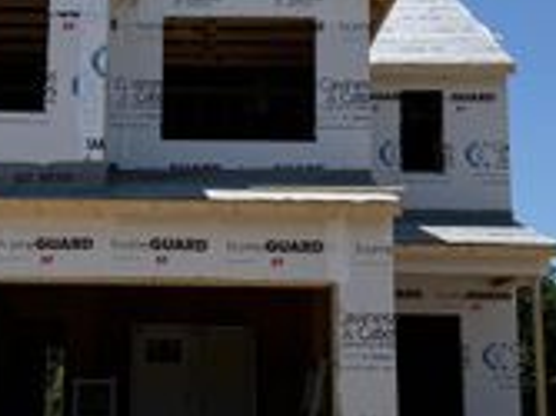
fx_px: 1156
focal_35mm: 72
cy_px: 191
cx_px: 143
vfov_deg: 20.4
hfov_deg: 26.7
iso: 80
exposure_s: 1/6173
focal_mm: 6.76
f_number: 1.78
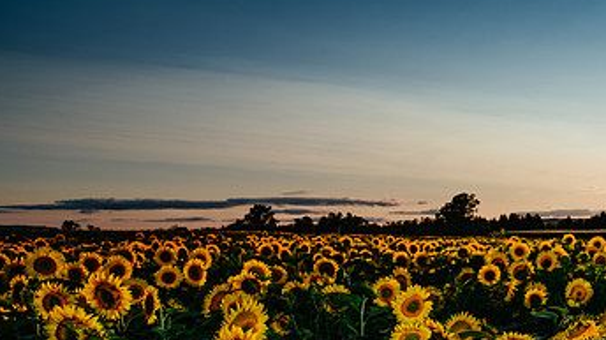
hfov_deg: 41.5
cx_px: 499
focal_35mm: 47
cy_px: 287
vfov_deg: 24.8
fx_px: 755
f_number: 6.4
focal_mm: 32
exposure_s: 1/125
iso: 100
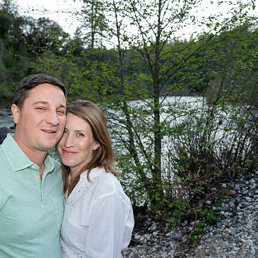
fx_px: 278
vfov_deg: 49.7
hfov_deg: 48.2
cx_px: 70
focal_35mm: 33
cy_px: 129
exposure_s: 1/250
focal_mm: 25
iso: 800
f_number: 5
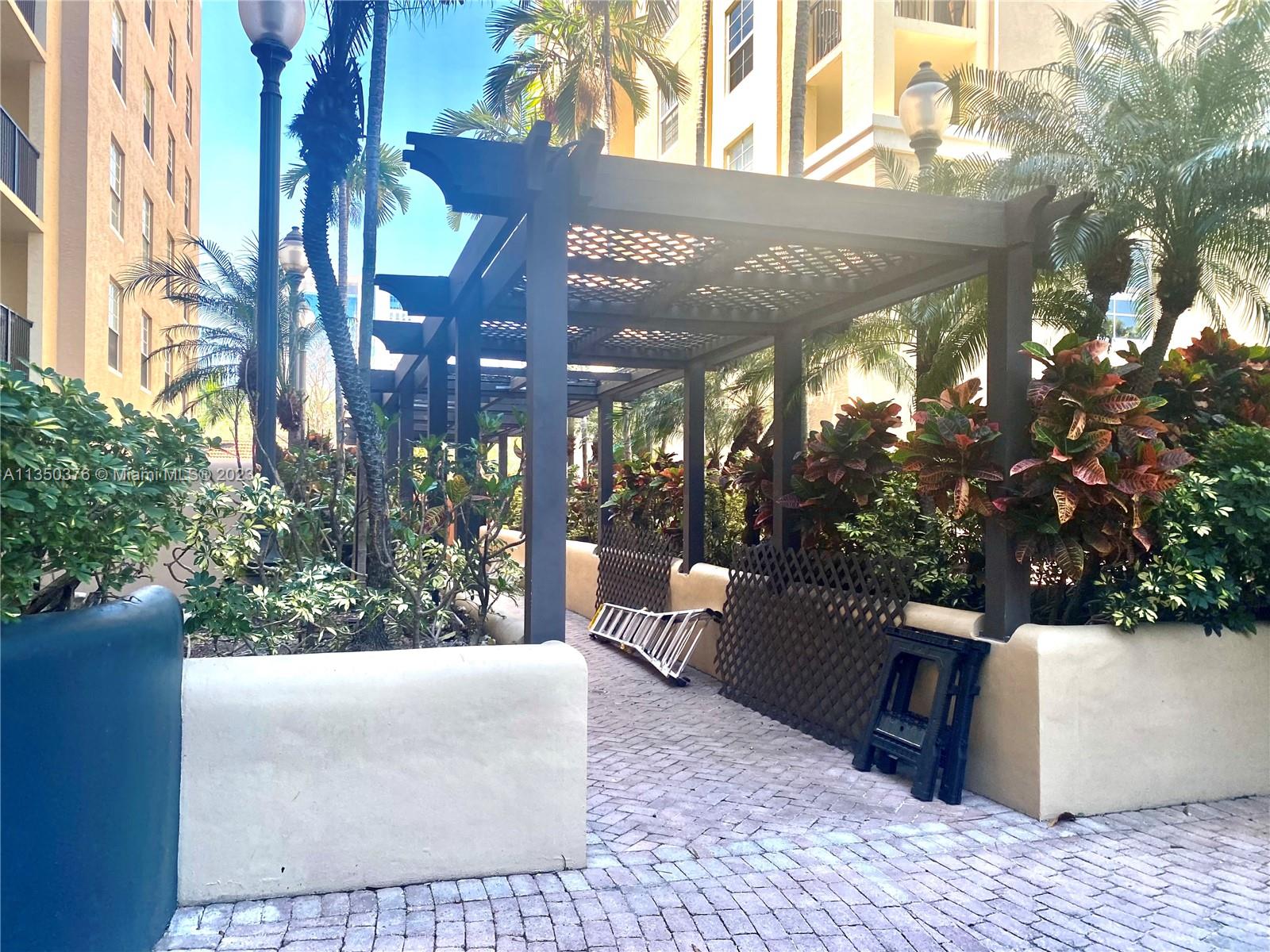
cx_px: 635
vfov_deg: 53.1
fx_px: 954
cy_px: 476
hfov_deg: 67.3
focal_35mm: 26
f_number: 1.8
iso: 32
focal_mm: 4.25
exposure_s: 1/312
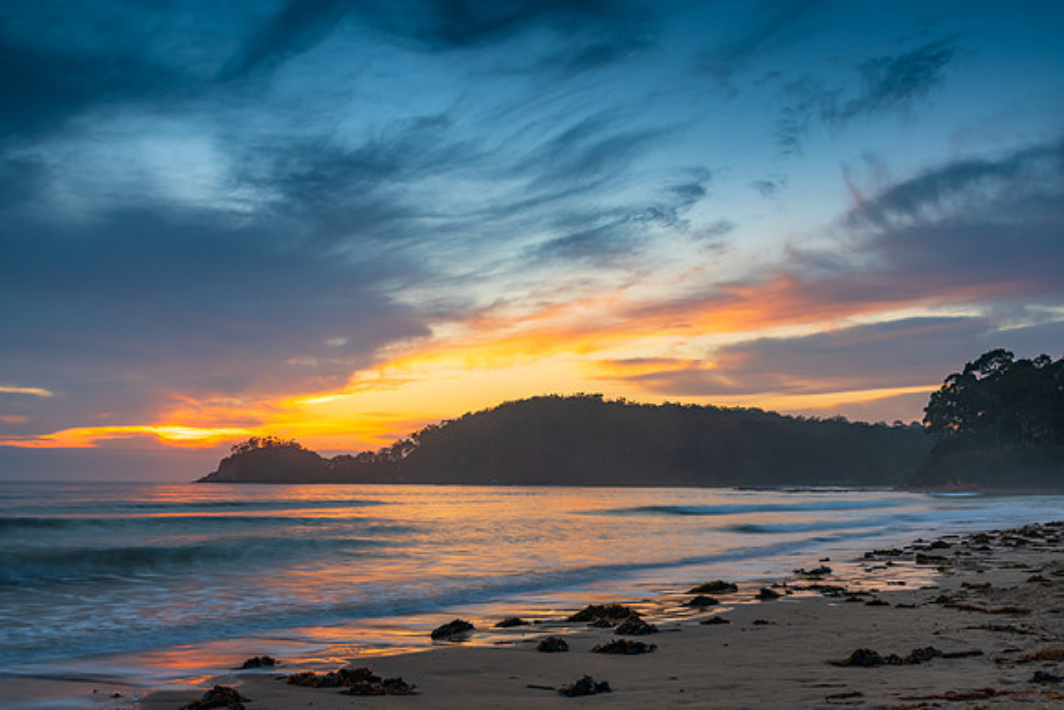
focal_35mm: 36
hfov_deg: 53.6
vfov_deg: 37.3
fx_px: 1053
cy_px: 355
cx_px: 532
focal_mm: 35
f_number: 9
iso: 100
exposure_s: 1
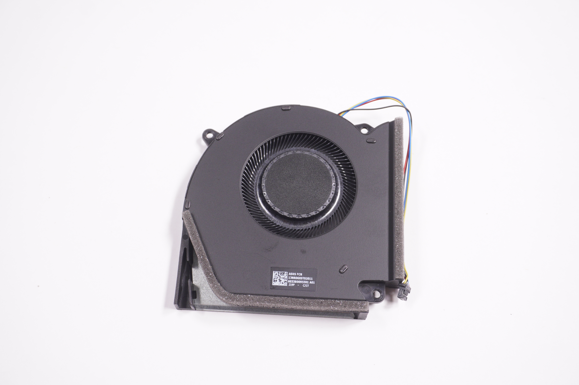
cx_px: 290
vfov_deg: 33.0
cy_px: 192
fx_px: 651
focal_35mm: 40
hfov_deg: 48.0
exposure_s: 1/160
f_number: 5.6
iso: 400
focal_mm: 27
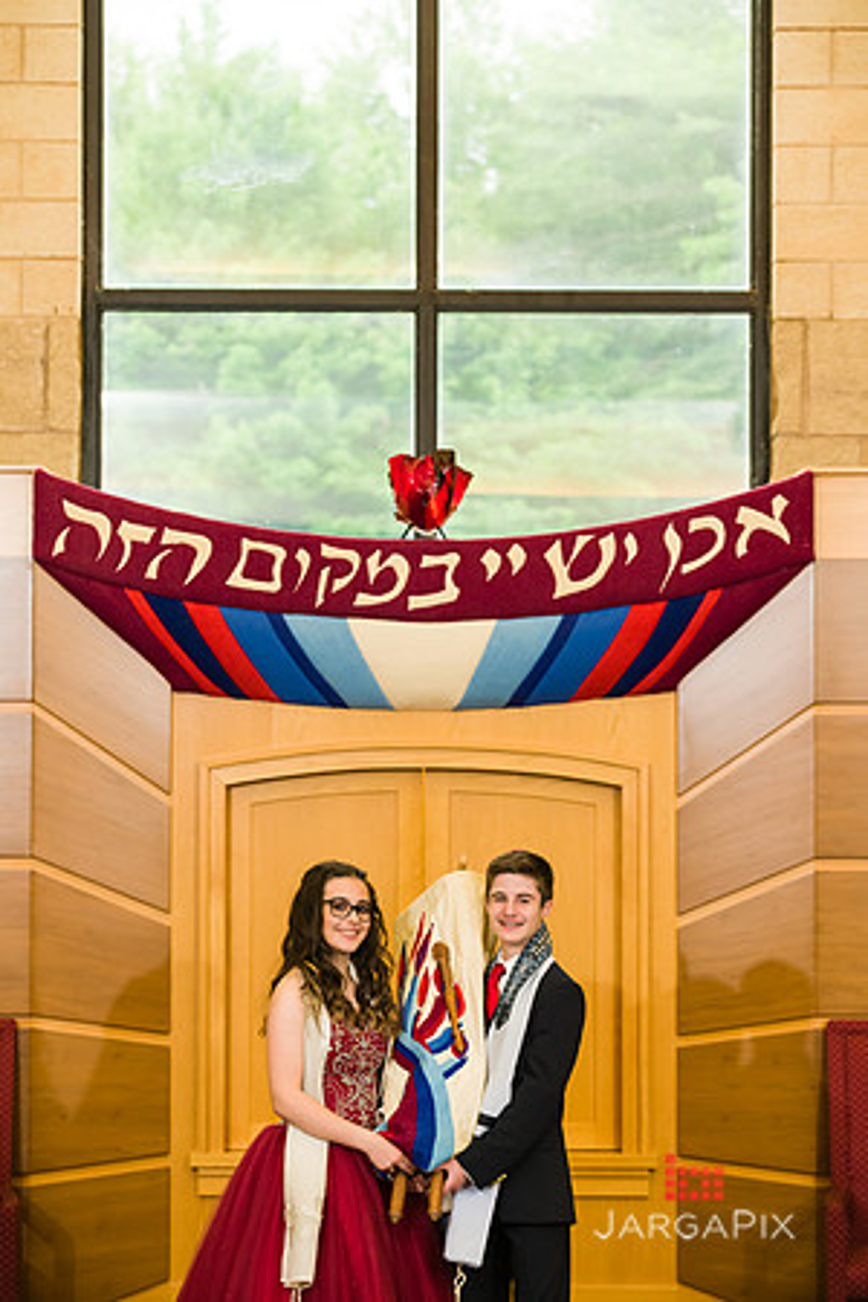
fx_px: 4050
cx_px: 434
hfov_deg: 12.2
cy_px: 651
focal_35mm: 112
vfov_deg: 18.3
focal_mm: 112
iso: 1250
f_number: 5.6
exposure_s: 1/200
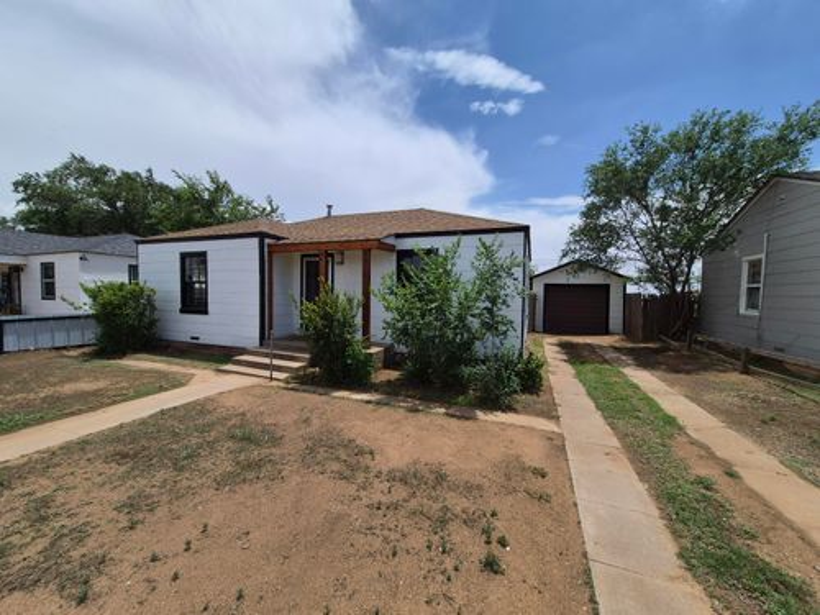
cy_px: 308
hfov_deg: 106.2
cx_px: 410
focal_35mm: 13
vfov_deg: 89.9
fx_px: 308
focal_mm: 1.74
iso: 40
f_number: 2.2
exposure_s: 1/3192
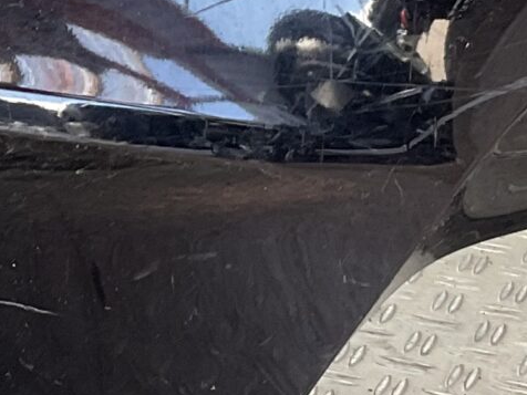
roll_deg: -4.4
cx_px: -55
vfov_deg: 9.5
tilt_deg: -18.6
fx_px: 2375
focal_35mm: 156
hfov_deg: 12.4
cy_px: 81
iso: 25
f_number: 1.8
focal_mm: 3
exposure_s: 1/120
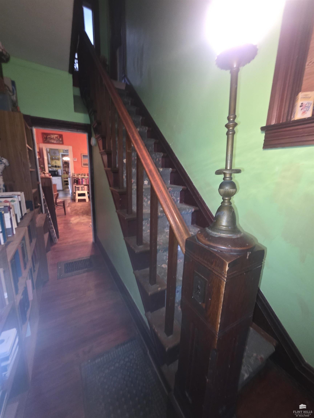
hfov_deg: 89.9
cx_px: 157
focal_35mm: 13
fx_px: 157
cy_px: 209
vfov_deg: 106.2
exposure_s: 1/8
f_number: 1.9
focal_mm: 2.2
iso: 250
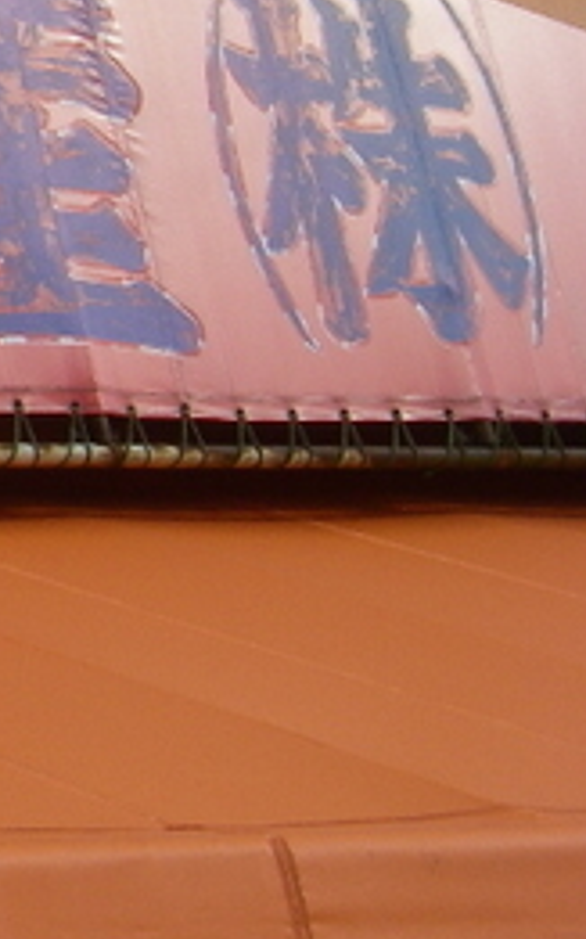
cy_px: 97
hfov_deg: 7.7
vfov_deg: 13.1
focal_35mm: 159
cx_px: -791
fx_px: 4065
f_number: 7
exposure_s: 1/160
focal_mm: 8.1
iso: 64
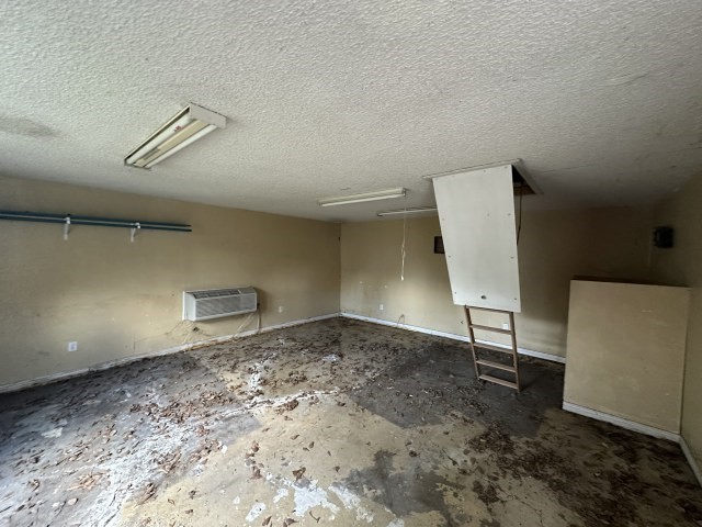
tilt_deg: -1.8
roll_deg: -1.2
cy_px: 264
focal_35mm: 14
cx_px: 351
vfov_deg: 85.7
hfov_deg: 102.1
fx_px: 284
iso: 500
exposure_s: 1/60
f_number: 2.2
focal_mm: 2.22
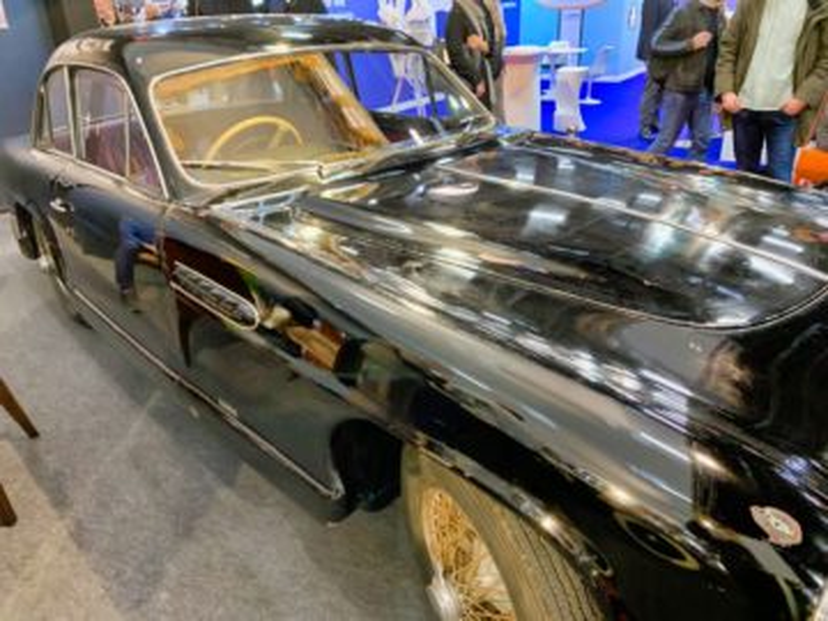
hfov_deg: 67.3
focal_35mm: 26
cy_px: 310
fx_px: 622
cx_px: 414
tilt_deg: -25.4
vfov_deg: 53.1
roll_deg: +1.7
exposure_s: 1/50
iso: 320
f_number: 1.8
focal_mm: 4.25
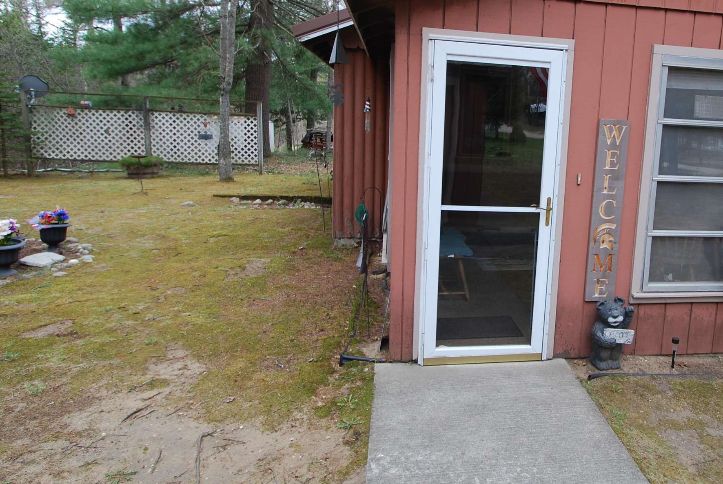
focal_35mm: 26
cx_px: 505
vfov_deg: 49.5
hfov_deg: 66.6
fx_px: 523
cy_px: 209
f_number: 5.6
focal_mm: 10
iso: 160
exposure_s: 1/125
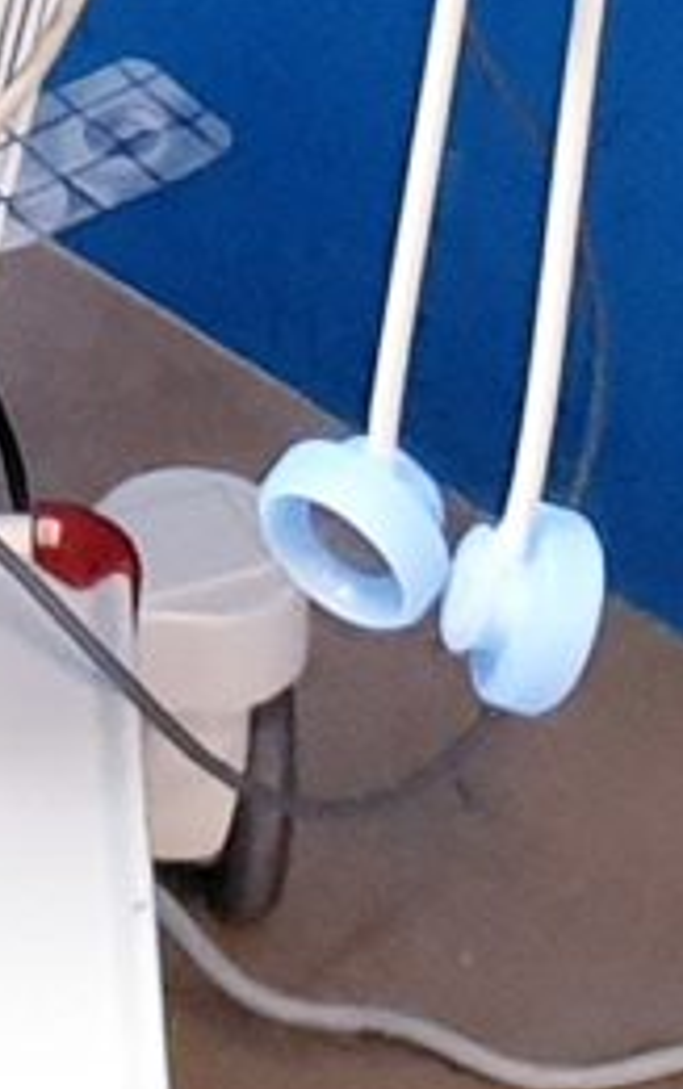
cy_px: -1462
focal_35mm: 271
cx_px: -247
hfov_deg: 4.8
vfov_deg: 7.3
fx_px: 8053
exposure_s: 1/50
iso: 250
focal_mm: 4.3
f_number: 1.5
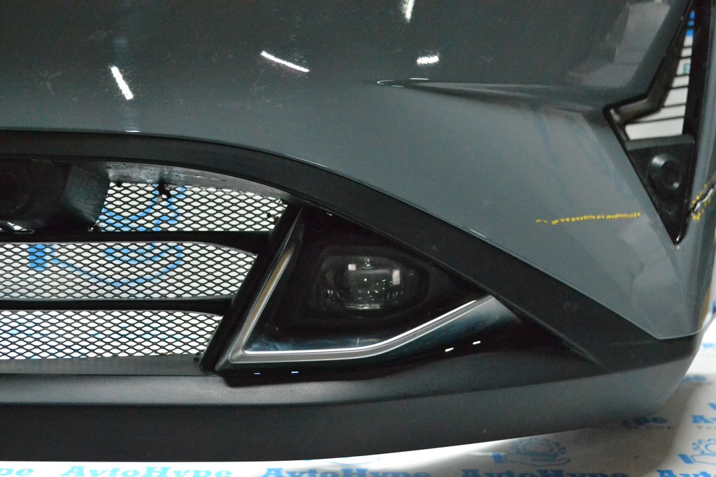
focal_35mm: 48
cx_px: 358
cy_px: 238
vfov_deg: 28.1
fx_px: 955
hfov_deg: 41.1
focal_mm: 32
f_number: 4.8
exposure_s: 1/400
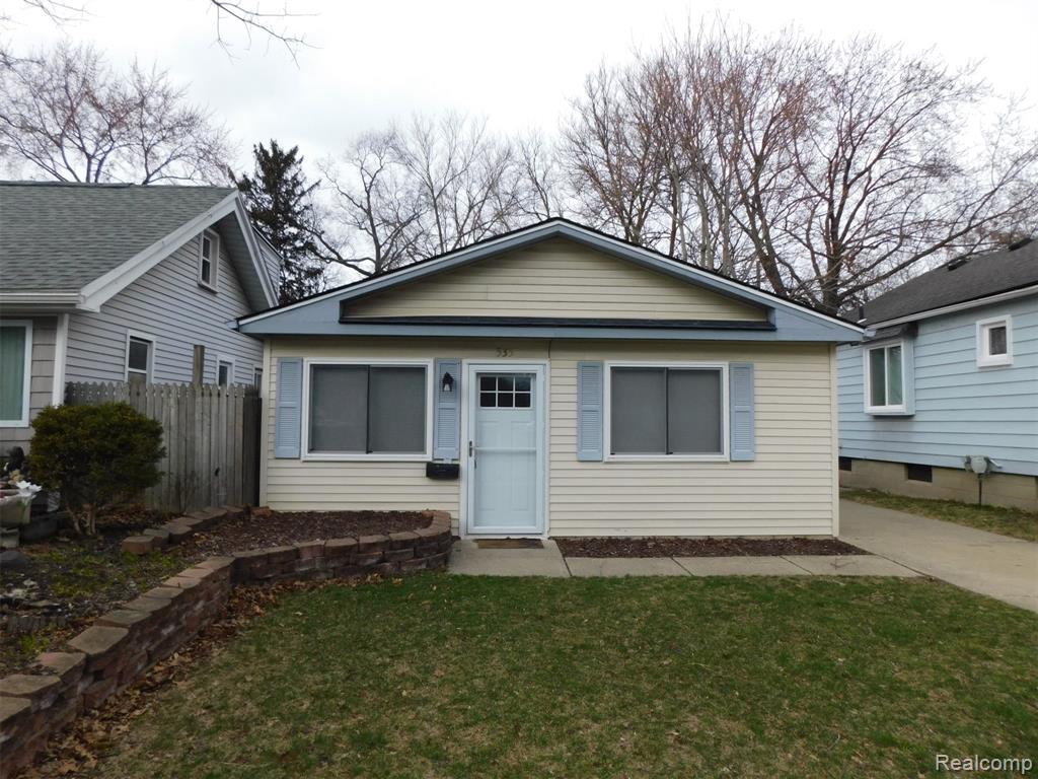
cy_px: 390
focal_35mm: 23
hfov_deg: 73.9
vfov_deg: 58.9
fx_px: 690
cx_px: 519
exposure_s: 1/1000
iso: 125
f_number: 3
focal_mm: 4
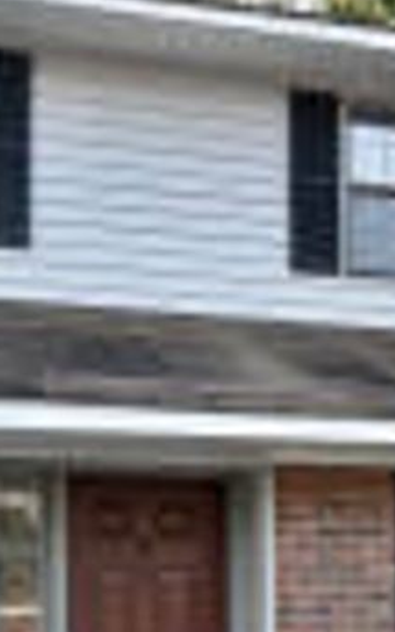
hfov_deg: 16.2
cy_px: 621
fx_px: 1378
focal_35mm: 80
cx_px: 331
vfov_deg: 24.7
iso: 200
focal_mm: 24
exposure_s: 1/60
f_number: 5.6
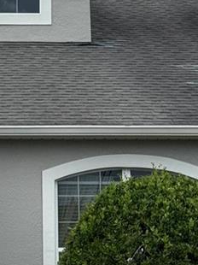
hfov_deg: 7.8
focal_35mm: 186
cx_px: -94
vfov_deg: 10.6
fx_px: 1420
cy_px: 182
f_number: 1.78
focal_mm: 6.76
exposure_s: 1/4587
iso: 80
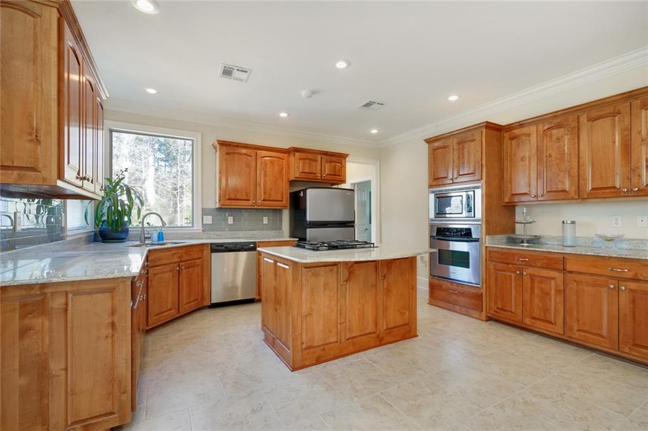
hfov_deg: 96.8
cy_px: 216
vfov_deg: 73.7
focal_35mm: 16
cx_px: 324
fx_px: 288
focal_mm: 16
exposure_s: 1/4
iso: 800
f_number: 11
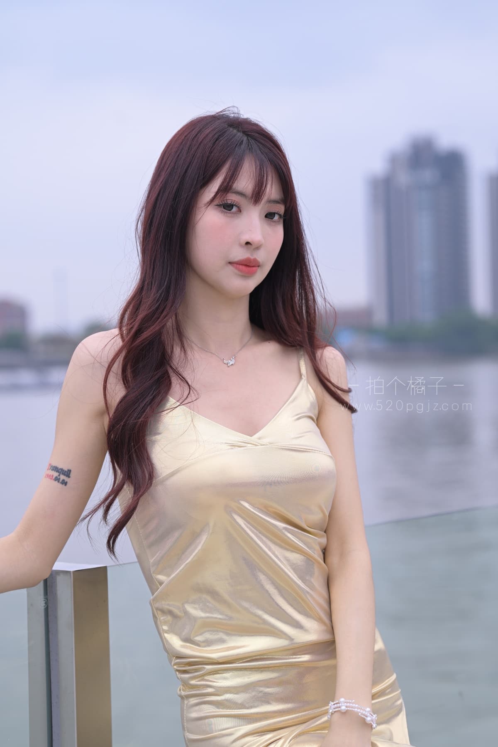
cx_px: 249
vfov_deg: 23.9
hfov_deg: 16.1
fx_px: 1764
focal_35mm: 85
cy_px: 374
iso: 125
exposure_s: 1/400
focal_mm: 85
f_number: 4
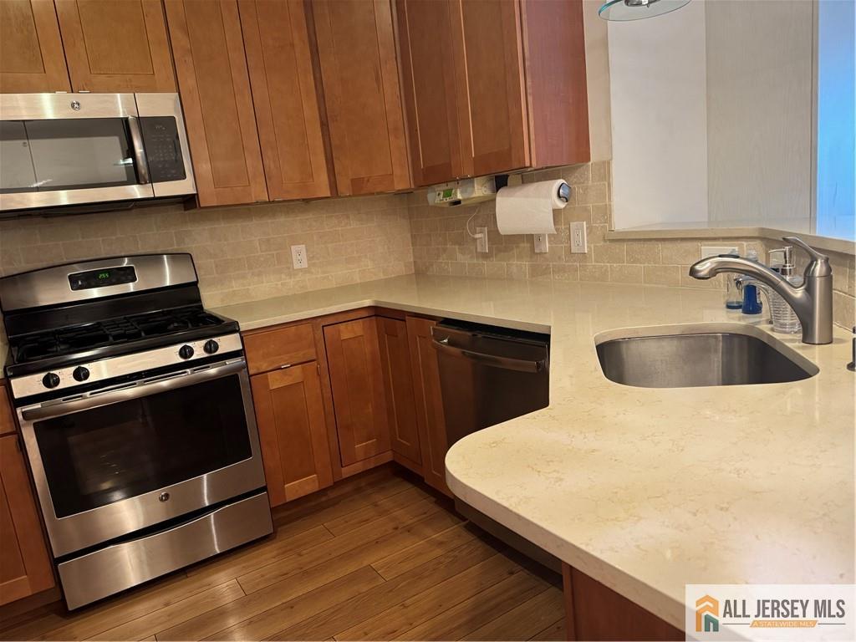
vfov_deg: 56.8
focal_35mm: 24
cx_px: 428
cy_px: 321
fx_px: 593
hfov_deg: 71.6
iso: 400
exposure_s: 1/60
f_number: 1.78
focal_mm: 6.76
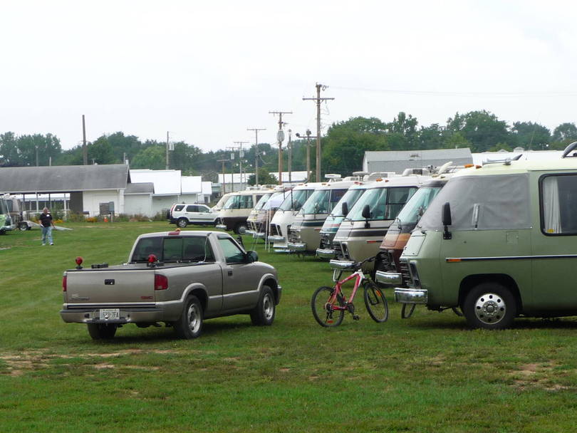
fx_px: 1734
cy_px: 216
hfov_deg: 18.9
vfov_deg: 14.2
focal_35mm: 104
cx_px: 288
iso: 100
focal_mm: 10.5
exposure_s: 1/200
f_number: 4.5
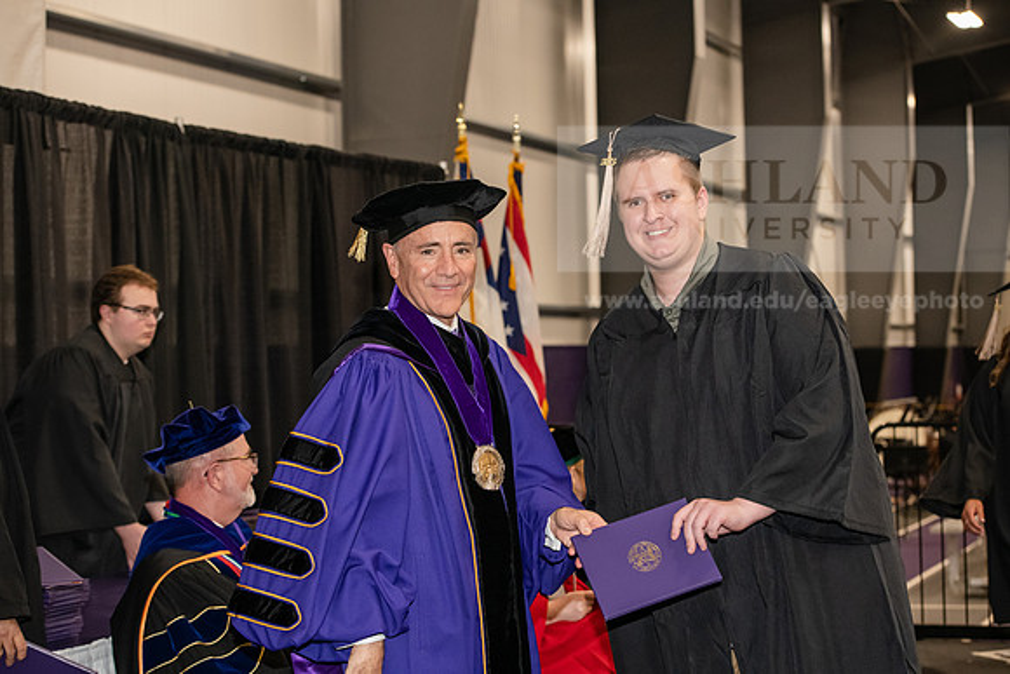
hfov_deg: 28.8
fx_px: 1964
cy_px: 337
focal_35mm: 70
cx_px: 505
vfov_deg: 19.5
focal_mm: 70
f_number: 5
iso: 2500
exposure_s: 1/200
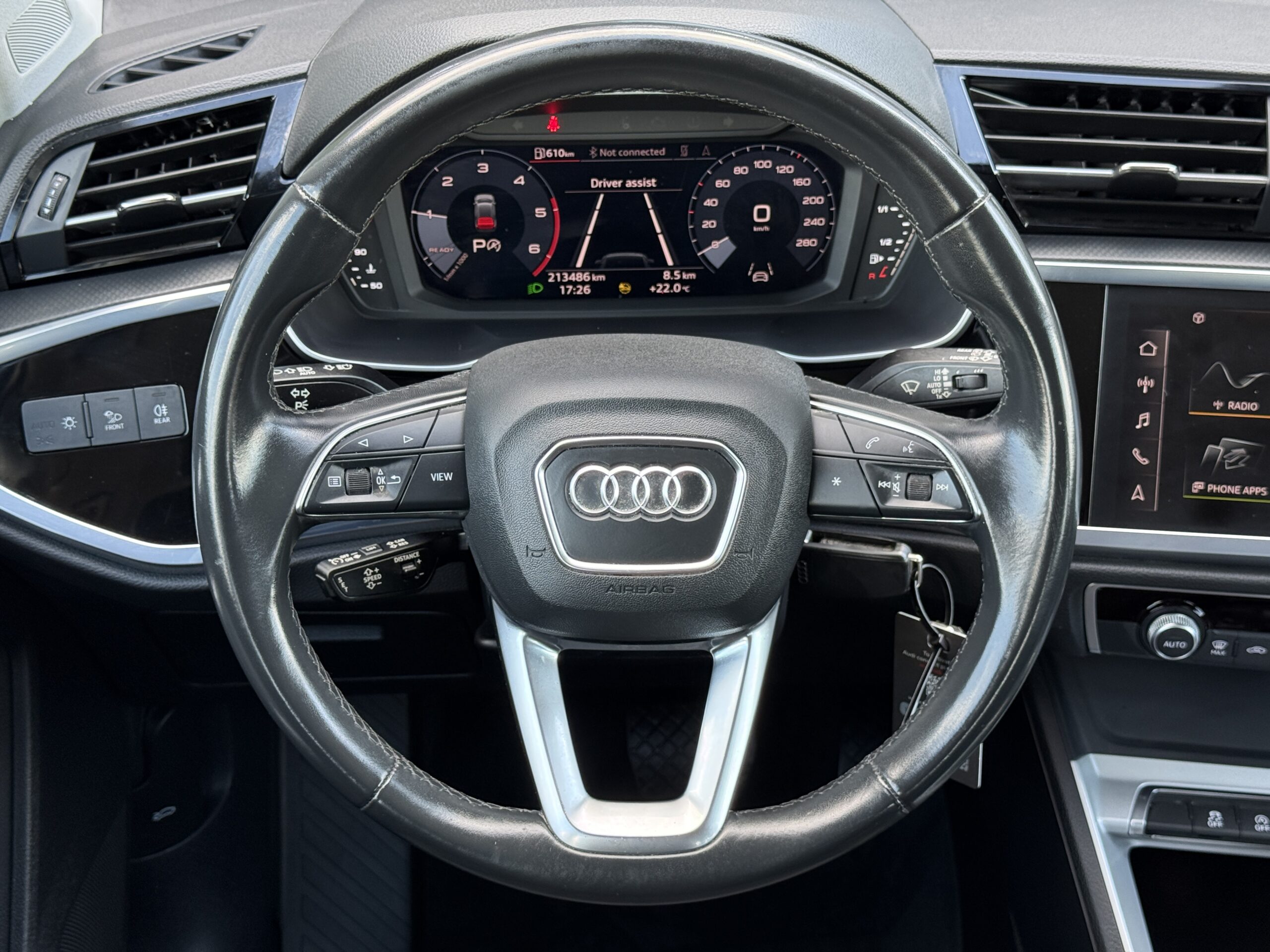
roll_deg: +0.3
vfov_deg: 30.3
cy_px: 476
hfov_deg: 39.7
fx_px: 1761
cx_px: 635
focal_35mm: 48
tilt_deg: -29.8
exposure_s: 1/56
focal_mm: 6.76
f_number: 1.78
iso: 125
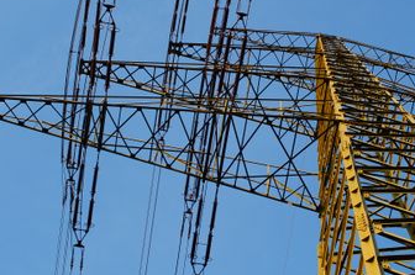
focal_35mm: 64
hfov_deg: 31.4
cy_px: 112
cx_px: 247
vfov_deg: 21.2
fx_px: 737
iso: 100
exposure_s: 1/125
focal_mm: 28
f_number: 5.6
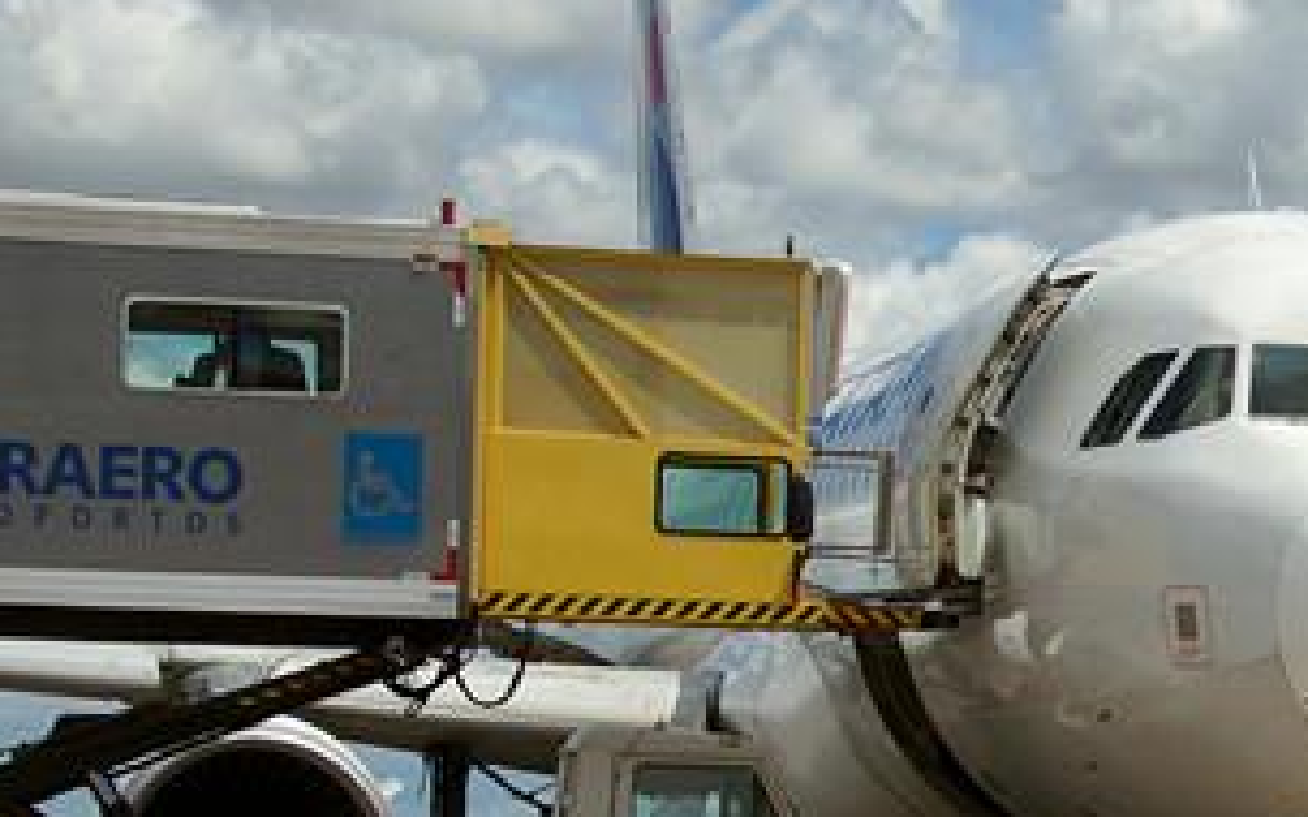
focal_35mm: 134
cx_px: 1338
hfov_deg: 15.3
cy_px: 677
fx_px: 4777
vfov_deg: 9.8
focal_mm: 26
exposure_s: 1/1000
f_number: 8
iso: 100
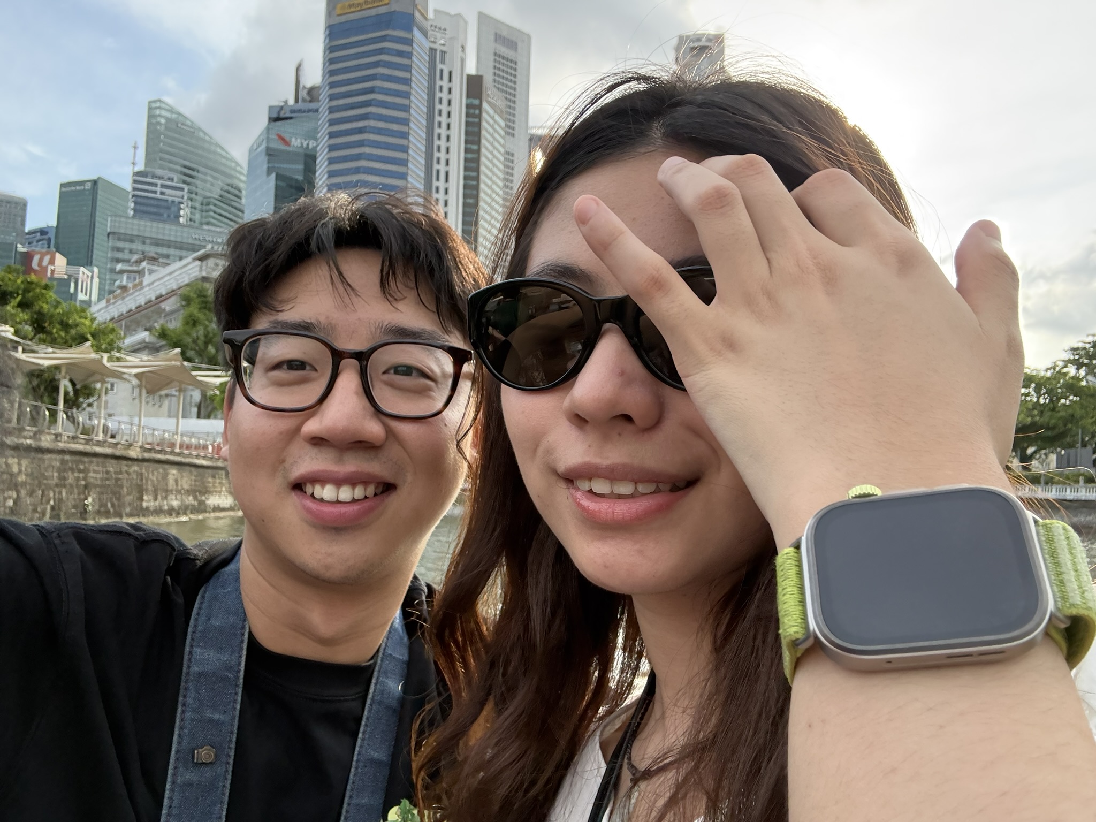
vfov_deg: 58.9
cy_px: 411
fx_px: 728
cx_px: 548
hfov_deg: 73.9
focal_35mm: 23
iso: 32
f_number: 1.9
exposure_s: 1/378
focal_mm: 2.69
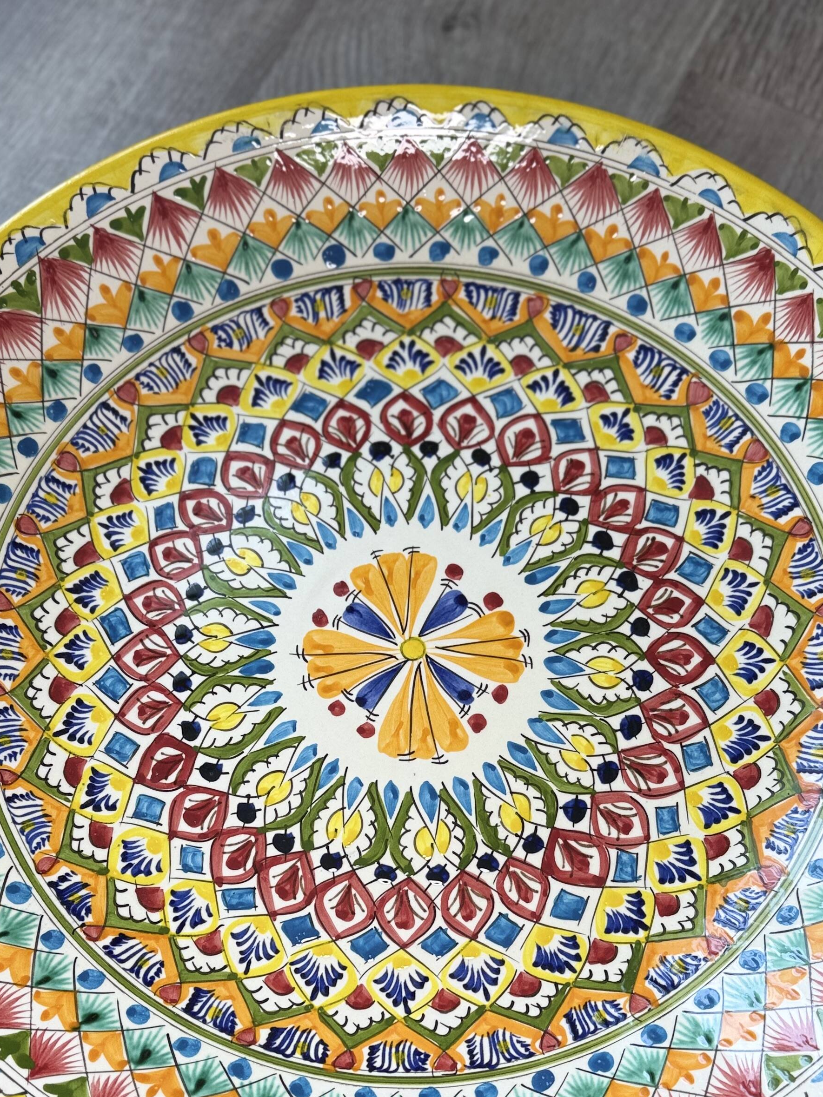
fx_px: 1300
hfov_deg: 35.1
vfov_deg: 44.6
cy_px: 788
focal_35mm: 41
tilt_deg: -72.9
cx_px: 423
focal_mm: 6.76
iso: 64
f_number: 1.78
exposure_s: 1/157
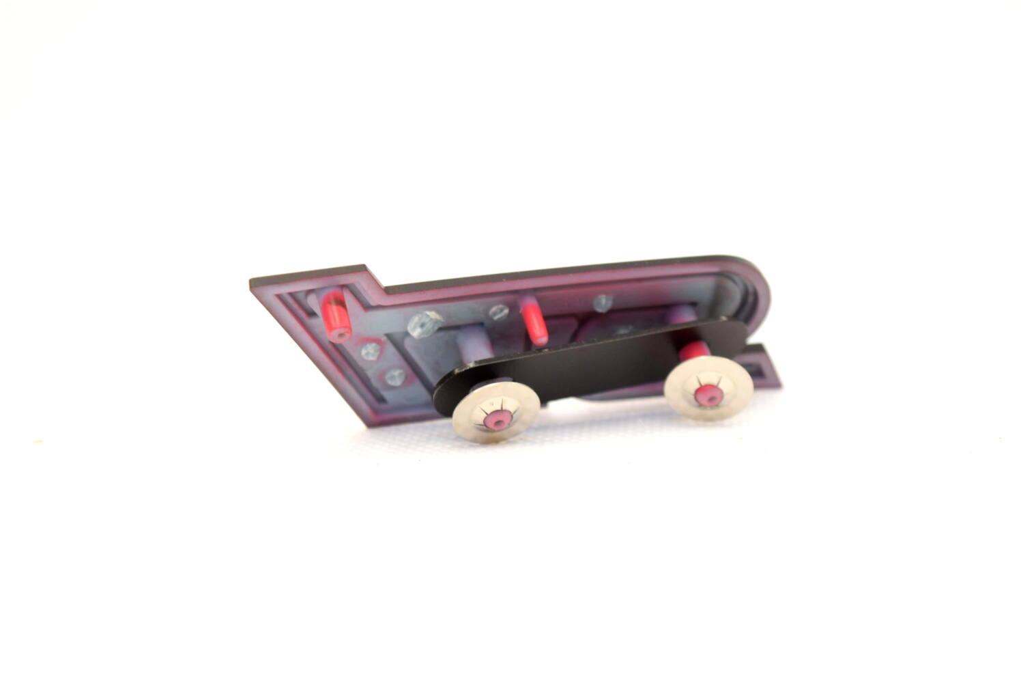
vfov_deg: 16.6
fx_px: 2342
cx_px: 510
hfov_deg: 24.6
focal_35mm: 82
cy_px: 342
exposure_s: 1/100
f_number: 5.6
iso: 400
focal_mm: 55
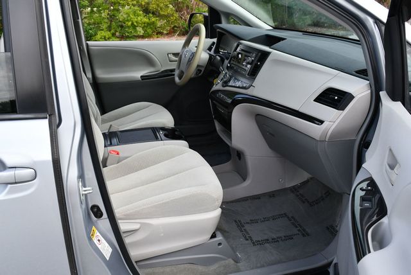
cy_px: 138
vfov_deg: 36.9
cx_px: 206
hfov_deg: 53.1
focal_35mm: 36
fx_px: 411
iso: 250
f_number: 5.6
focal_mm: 18
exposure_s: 1/250
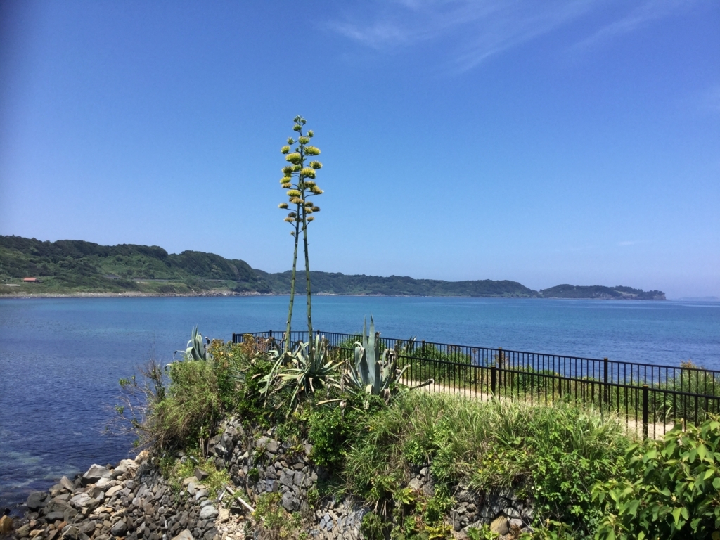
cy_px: 270
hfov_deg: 58.4
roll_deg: -0.4
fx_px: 645
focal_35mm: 31
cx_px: 360
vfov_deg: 45.4
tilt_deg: -1.4
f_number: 2.4
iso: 25
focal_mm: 3.3
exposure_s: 1/1253
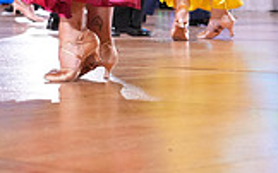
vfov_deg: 7.0
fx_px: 1355
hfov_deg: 11.6
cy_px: -199
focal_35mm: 179
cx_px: 4
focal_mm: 49
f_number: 4
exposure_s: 1/320
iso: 2000
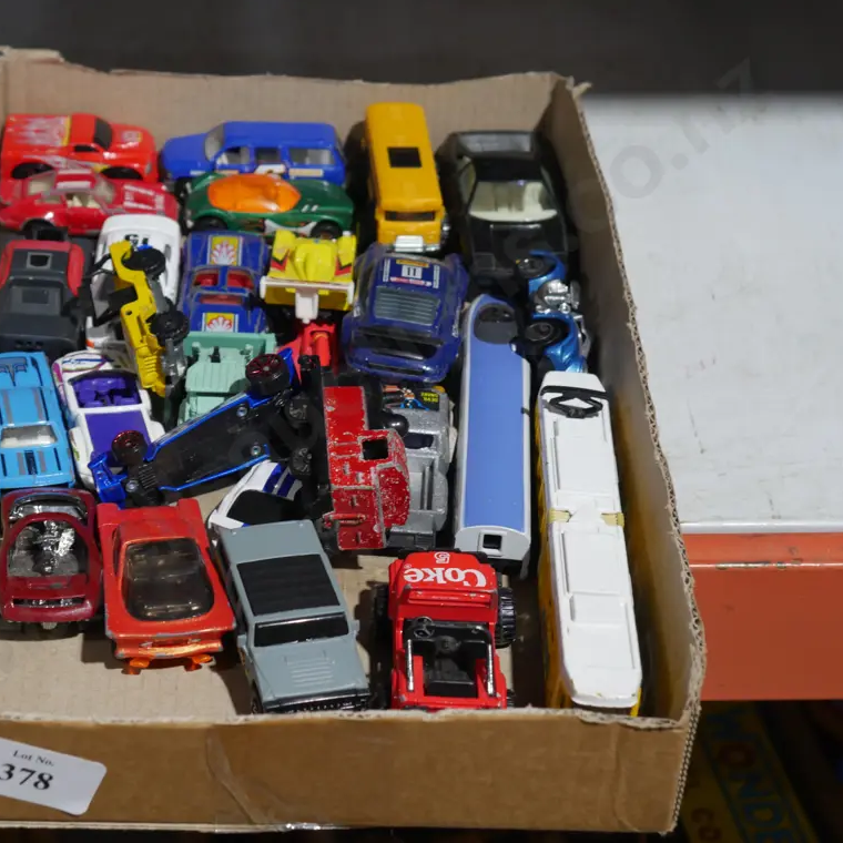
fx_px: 2232
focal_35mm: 81
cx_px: 307
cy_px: 418
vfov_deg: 21.4
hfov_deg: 21.3
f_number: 5.4
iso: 800
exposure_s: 1/80
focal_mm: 34
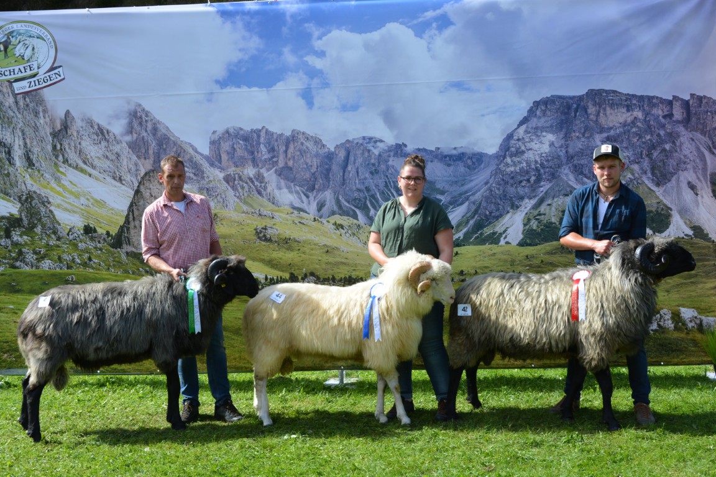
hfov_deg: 43.6
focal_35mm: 45
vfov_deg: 29.9
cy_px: 238
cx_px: 358
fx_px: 895
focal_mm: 30
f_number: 8
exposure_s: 1/250
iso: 200
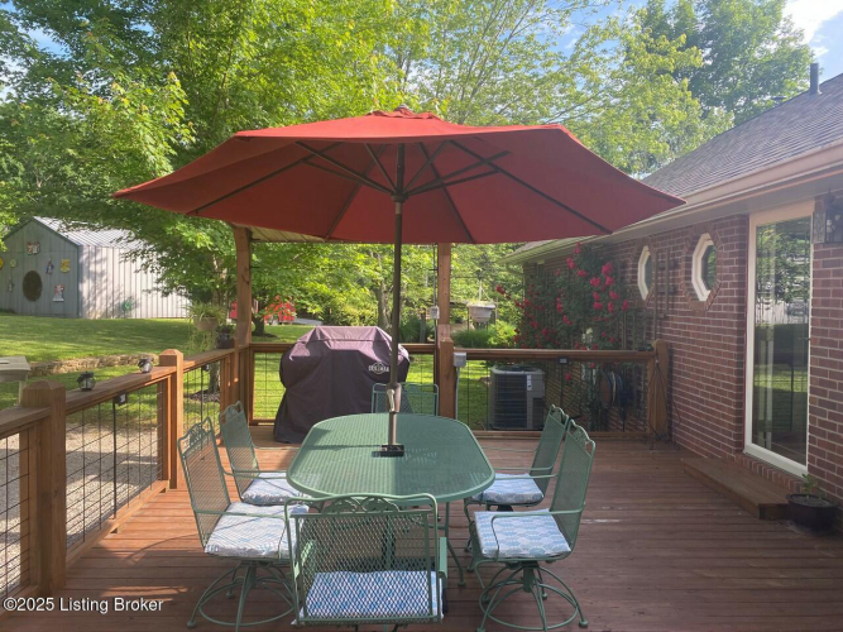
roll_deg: -0.2
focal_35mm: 26
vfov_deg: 53.0
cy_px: 316
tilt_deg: -2.5
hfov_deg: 67.3
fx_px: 633
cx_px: 422
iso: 32
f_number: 1.8
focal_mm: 4.25
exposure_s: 1/428
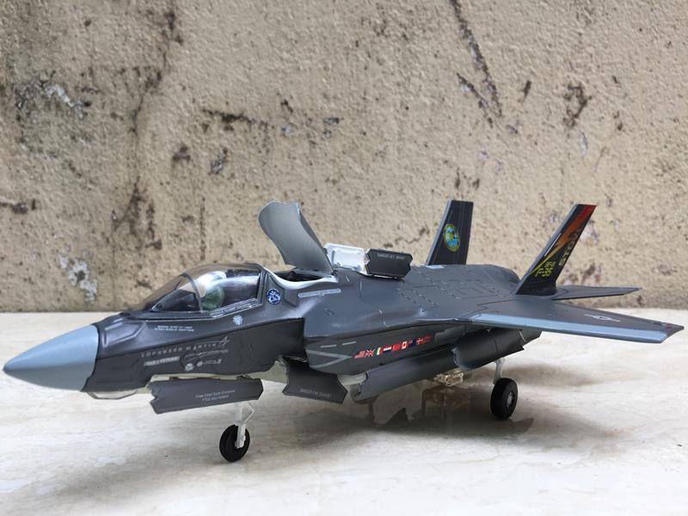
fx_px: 576
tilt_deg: -6.7
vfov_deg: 48.2
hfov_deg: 61.7
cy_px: 258
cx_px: 344
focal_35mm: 29
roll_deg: -3.1
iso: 32
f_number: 2.2
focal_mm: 4.15
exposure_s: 1/101
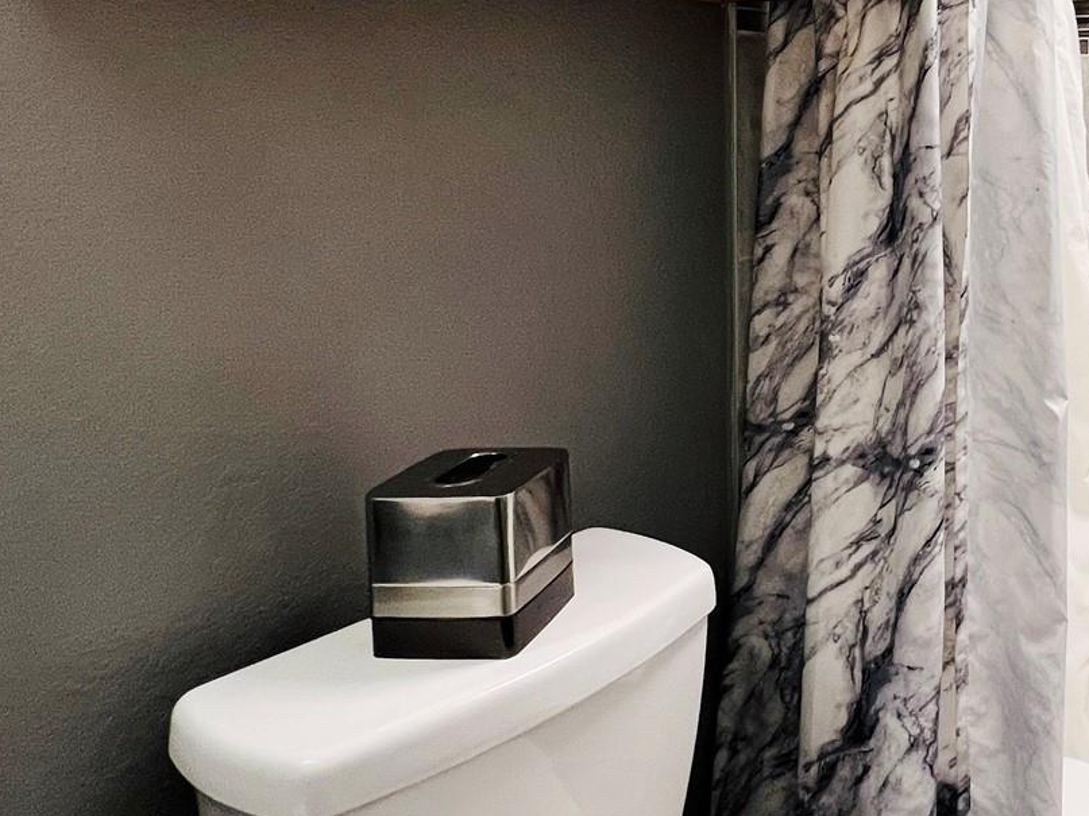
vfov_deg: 41.0
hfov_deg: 48.2
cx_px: 1023
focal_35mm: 33
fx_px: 1038
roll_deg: -0.4
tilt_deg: -3.4
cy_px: 152
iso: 125
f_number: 1.8
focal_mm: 1.57
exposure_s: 1/60
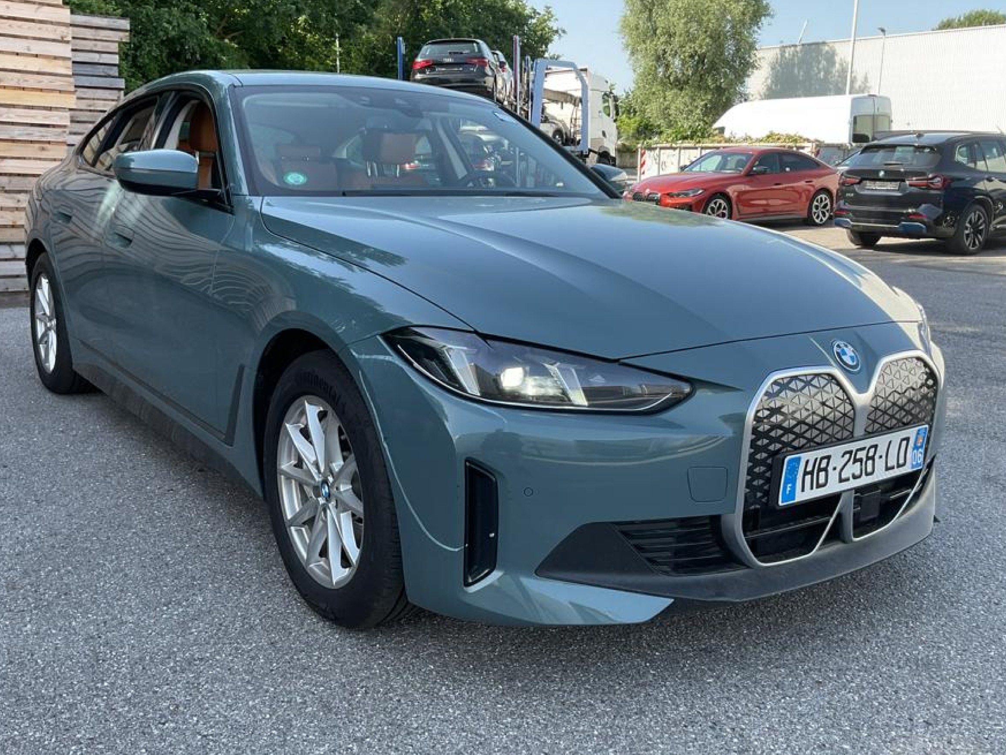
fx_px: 988
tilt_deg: -12.9
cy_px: 386
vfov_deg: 41.8
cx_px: 503
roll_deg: -2.3
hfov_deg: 54.0
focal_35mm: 34
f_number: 1.8
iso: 16
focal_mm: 3
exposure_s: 1/273
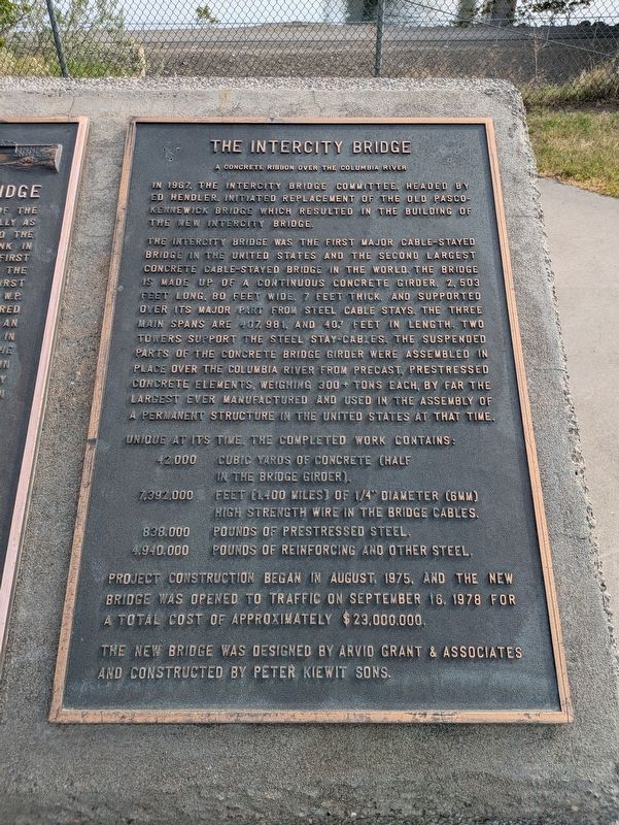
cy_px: 412
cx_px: 310
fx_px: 595
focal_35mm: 25
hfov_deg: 54.9
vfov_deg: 69.4
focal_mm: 5.43
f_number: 1.89
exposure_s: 1/468
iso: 26
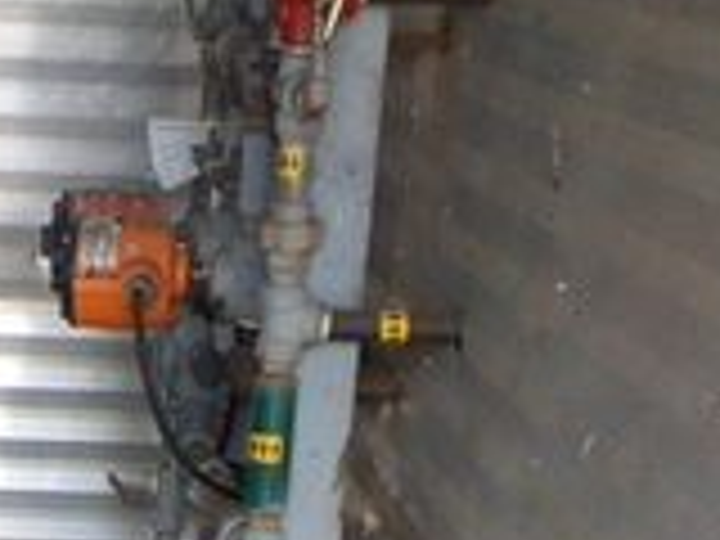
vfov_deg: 11.3
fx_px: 2496
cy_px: 1035
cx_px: -94
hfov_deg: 15.9
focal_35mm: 120
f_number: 3.3
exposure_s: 1/30
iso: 320
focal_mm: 4.1
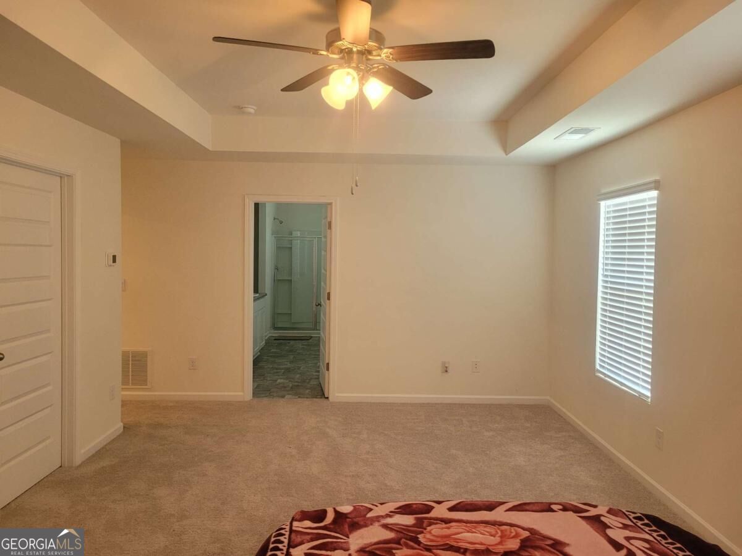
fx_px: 557
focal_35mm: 26
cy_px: 278
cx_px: 371
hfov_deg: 67.3
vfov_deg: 53.1
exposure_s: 1/60
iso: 200
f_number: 1.8
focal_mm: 5.4
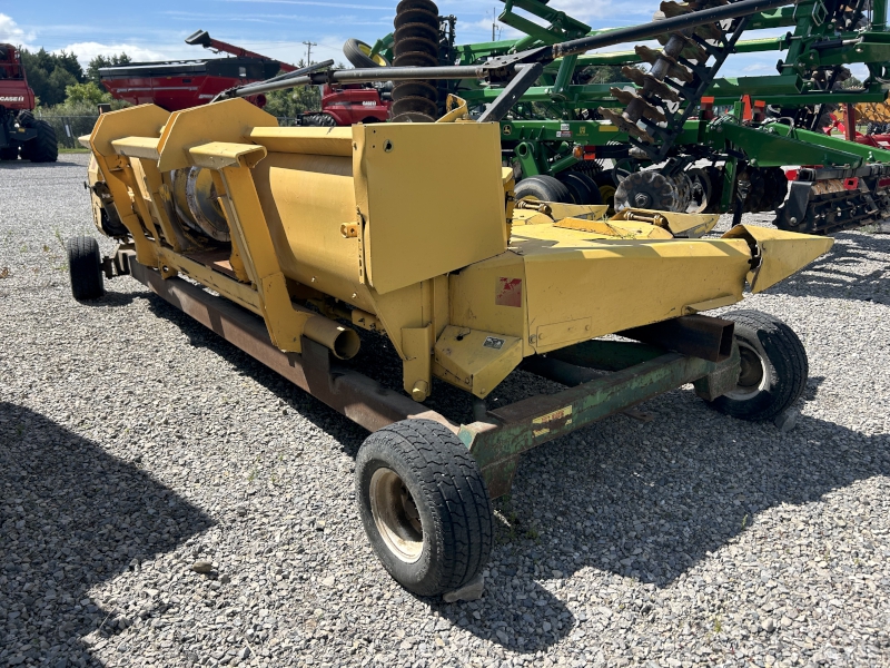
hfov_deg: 67.3
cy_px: 334
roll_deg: +1.9
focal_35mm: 26
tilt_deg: -14.9
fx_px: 668
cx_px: 445
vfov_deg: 53.1
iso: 50
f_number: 1.5
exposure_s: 1/2841
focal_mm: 5.7
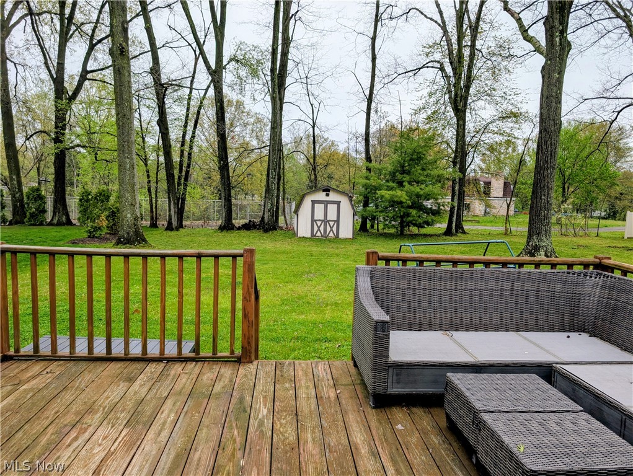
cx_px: 316
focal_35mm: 24
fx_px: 439
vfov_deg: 56.9
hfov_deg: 71.5
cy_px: 238
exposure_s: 1/310
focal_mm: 6.9
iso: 22
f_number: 1.68
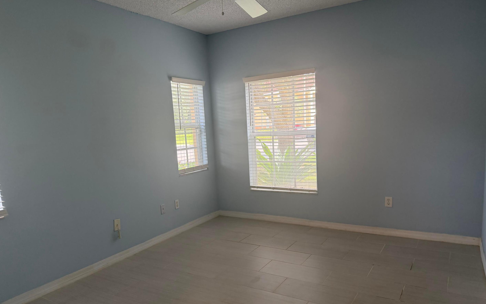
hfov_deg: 70.4
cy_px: 175
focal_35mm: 26
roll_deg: +2.4
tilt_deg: -7.6
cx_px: 245
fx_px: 344
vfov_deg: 47.4
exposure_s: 1/183
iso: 200
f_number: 1.78
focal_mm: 6.76
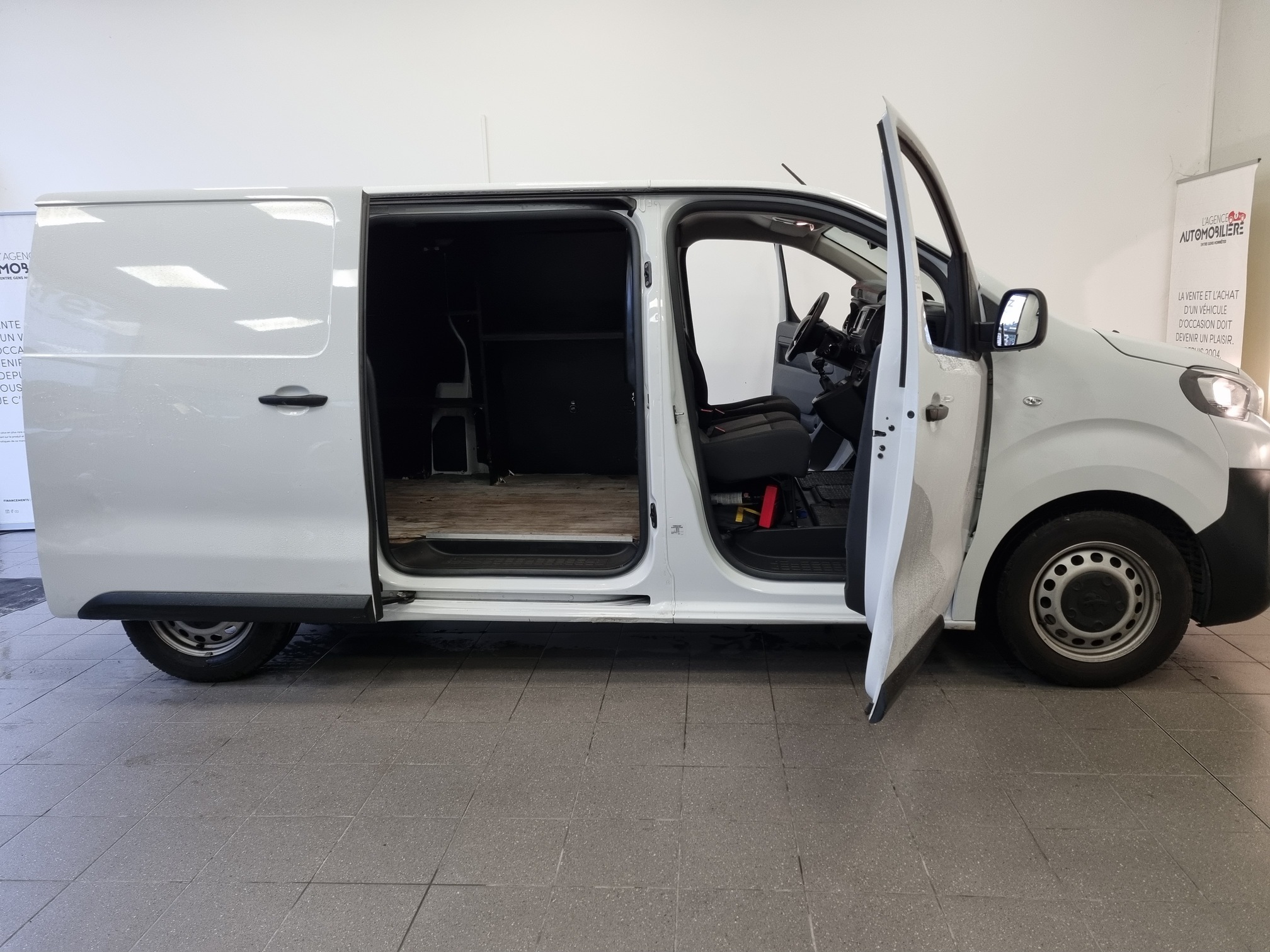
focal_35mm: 26
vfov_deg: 53.1
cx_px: 635
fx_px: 954
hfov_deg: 67.3
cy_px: 476
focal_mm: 5.4
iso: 200
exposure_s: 1/100
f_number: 1.8
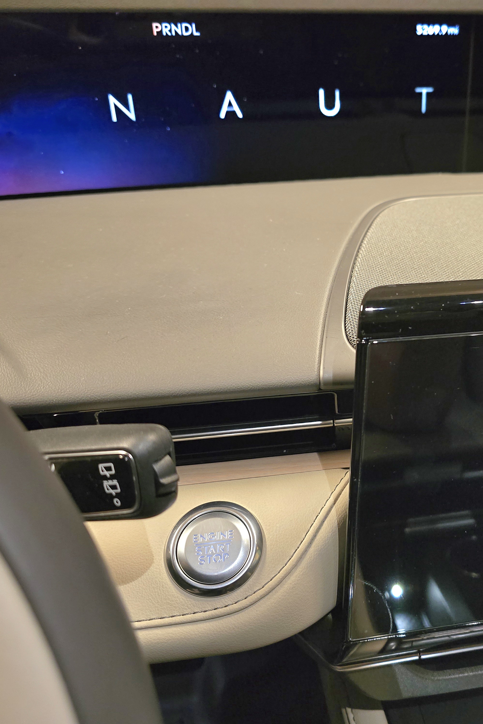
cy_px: 362
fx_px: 644
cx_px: 383
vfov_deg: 58.7
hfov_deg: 39.6
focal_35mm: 32
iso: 1250
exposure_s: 1/45
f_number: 1.7
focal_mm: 6.3
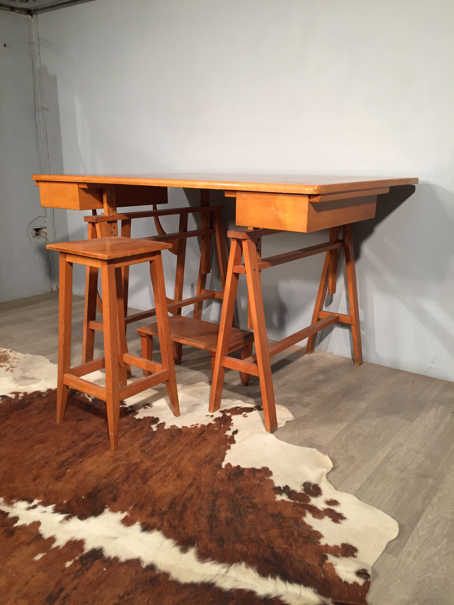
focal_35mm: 29
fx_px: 507
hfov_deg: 48.2
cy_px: 302
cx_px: 227
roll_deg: -1.5
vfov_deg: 61.7
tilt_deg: -14.8
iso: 100
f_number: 2.2
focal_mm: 4.15
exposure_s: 1/33
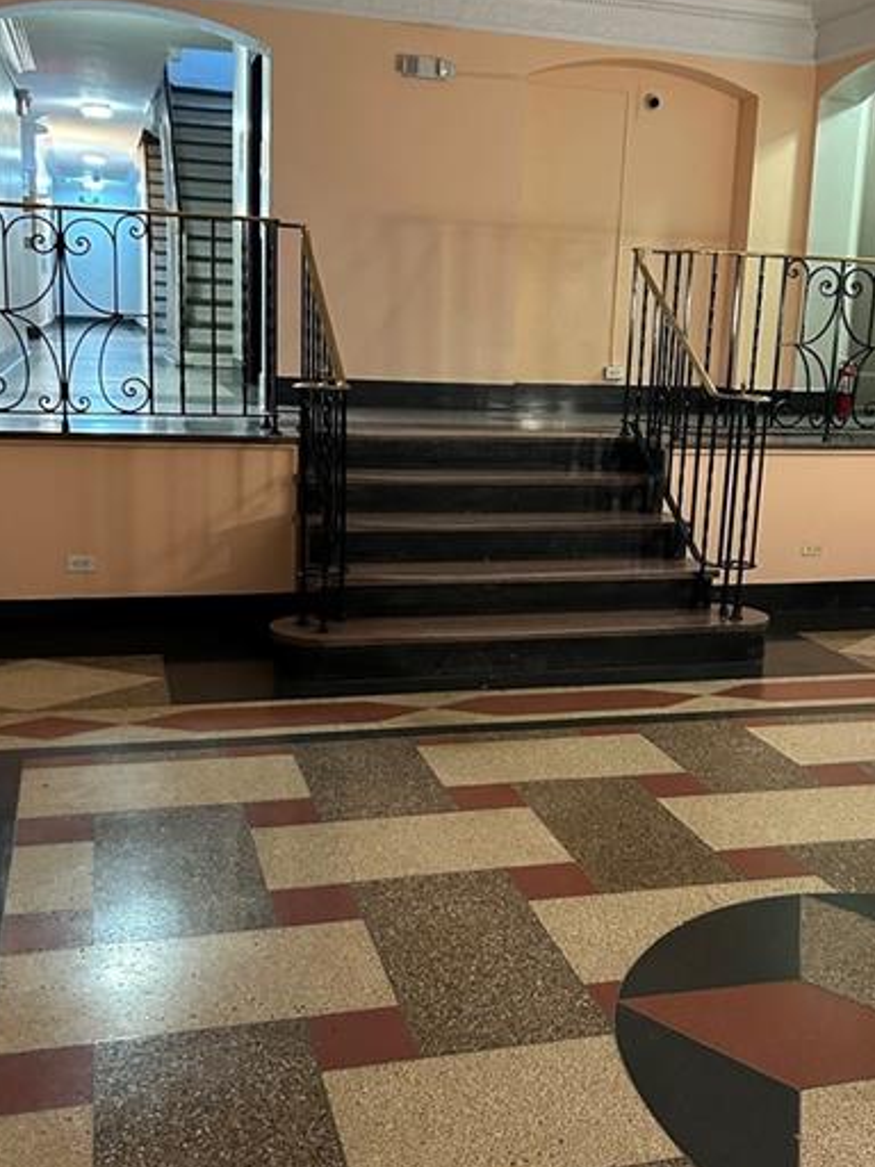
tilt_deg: -12.5
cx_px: 529
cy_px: 547
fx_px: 1314
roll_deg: -2.3
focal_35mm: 39
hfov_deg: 36.7
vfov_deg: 47.8
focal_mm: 5.7
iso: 400
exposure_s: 1/40
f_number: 1.5
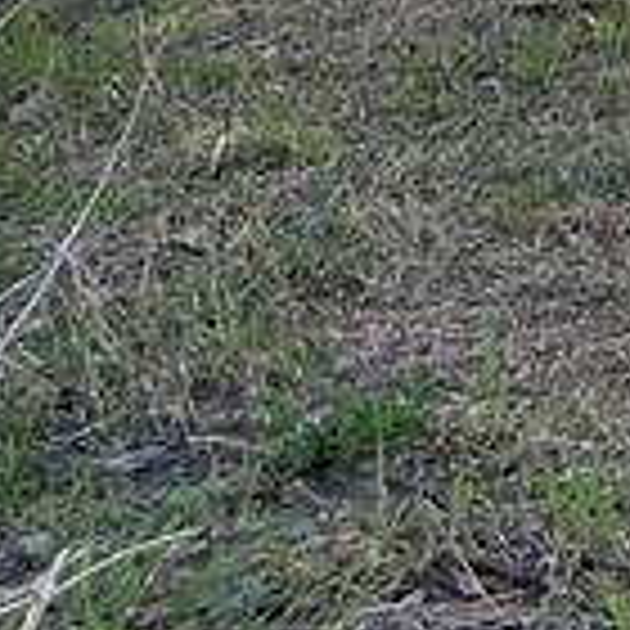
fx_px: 3336
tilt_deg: -8.7
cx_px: 2182
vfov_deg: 10.4
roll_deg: -1.0
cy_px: -338
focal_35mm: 162
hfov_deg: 8.2
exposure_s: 1/881
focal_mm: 5.1
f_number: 1.6
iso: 32
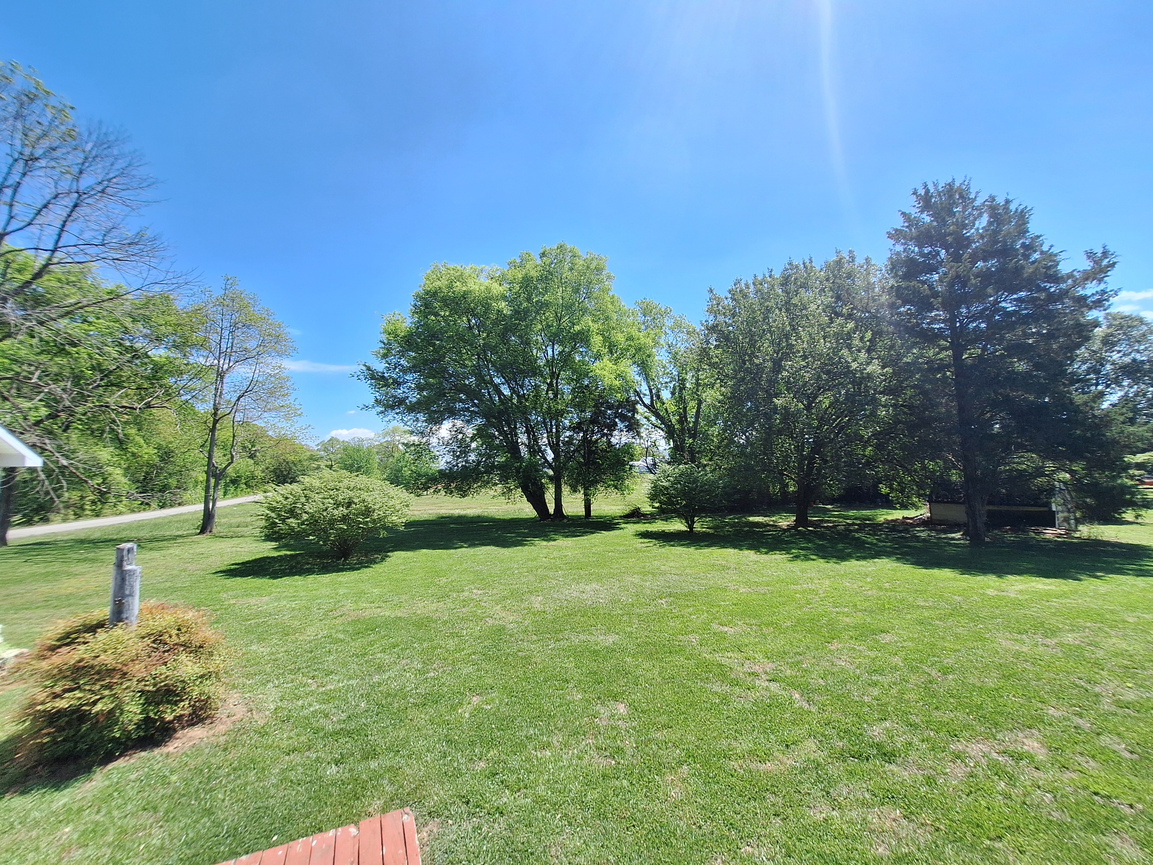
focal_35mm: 13
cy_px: 432
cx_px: 576
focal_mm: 1.74
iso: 40
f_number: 2.2
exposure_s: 1/1560
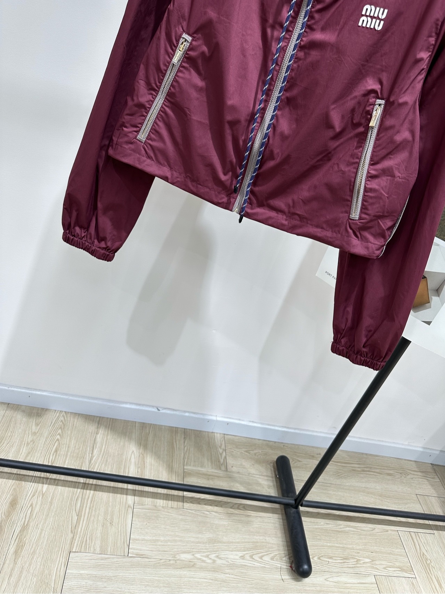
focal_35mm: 24
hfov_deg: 56.8
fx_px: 411
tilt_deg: -31.1
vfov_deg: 71.6
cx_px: 222
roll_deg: -19.5
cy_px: 297
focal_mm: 6.86
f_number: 1.78
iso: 80
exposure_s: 1/100
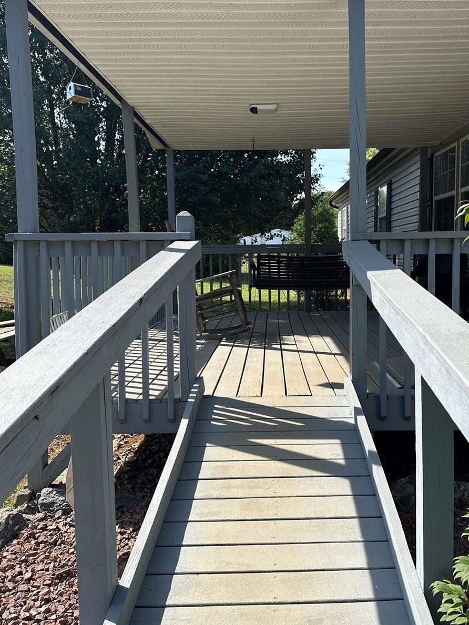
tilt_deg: -3.9
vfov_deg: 58.3
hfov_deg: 45.2
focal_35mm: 31
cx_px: 284
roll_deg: -0.7
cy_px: 296
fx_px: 560
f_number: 1.78
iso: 80
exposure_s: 1/2410
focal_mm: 6.86
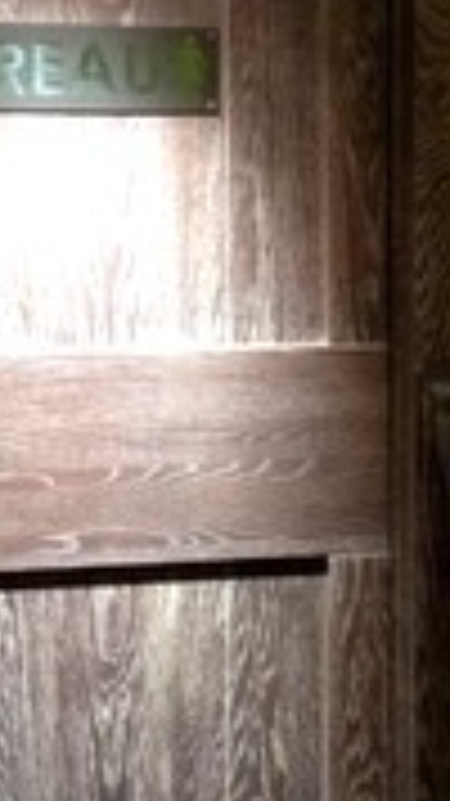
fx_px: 2272
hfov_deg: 11.2
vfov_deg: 19.9
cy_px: 223
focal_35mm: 107
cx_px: 495
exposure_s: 1/17
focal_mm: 4.28
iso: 400
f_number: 2.4
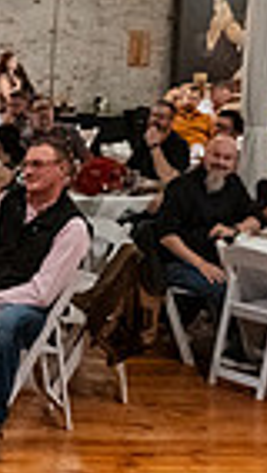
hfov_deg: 11.4
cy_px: 408
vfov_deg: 20.4
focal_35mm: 103
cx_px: -107
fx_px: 1295
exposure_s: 1/40
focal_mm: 24
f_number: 6.3
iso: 6400
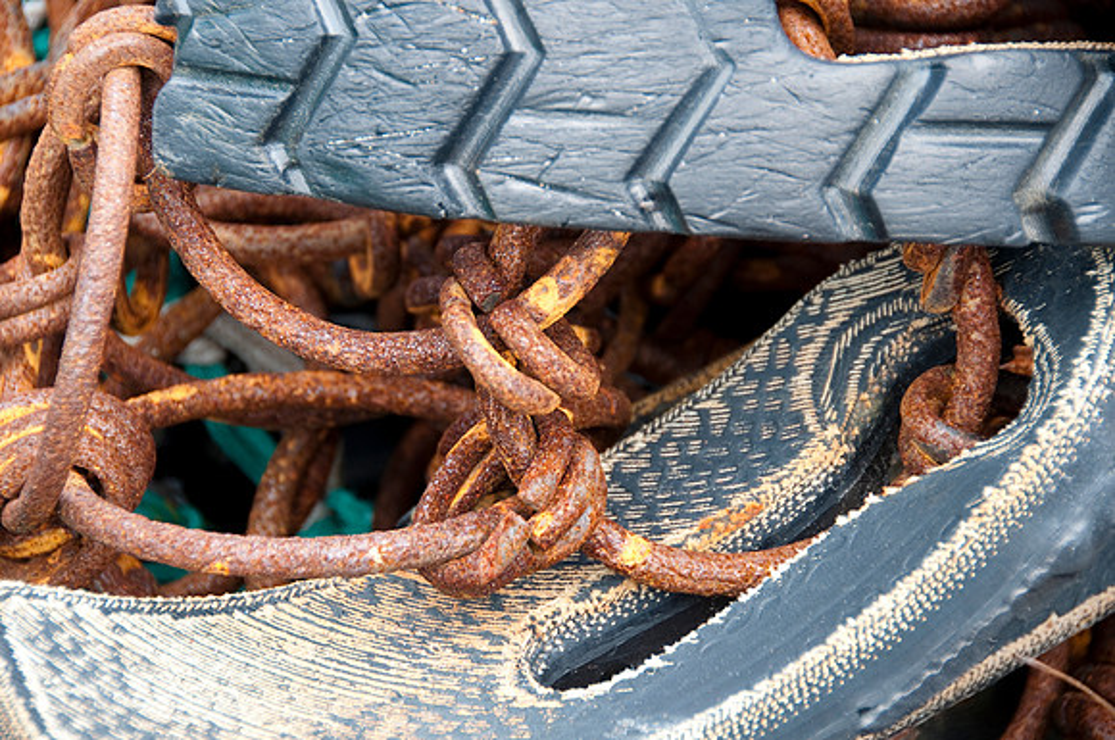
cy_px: 370
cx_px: 558
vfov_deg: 8.1
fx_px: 5196
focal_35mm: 168
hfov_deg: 12.2
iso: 200
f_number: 5.3
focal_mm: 112
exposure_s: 1/100
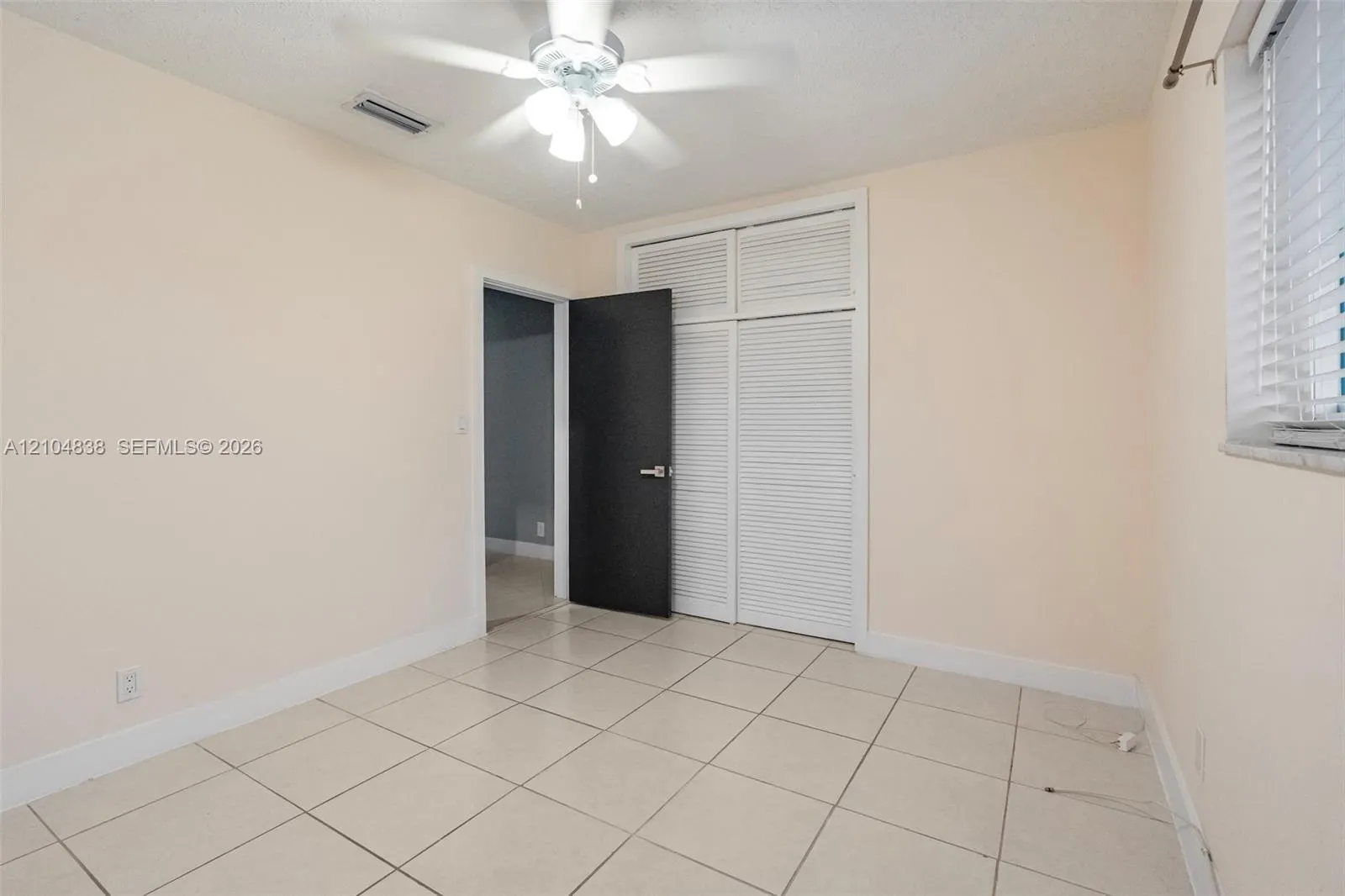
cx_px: 672
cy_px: 448
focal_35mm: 16
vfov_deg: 72.0
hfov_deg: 95.0
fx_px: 616
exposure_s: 1/200
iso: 1600
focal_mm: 11
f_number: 4
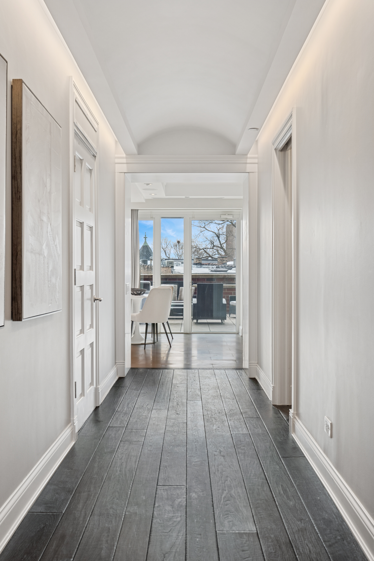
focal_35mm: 36
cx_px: 187
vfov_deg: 53.1
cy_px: 280
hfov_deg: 36.9
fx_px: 561
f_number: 8
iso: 320
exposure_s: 1/50
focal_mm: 24
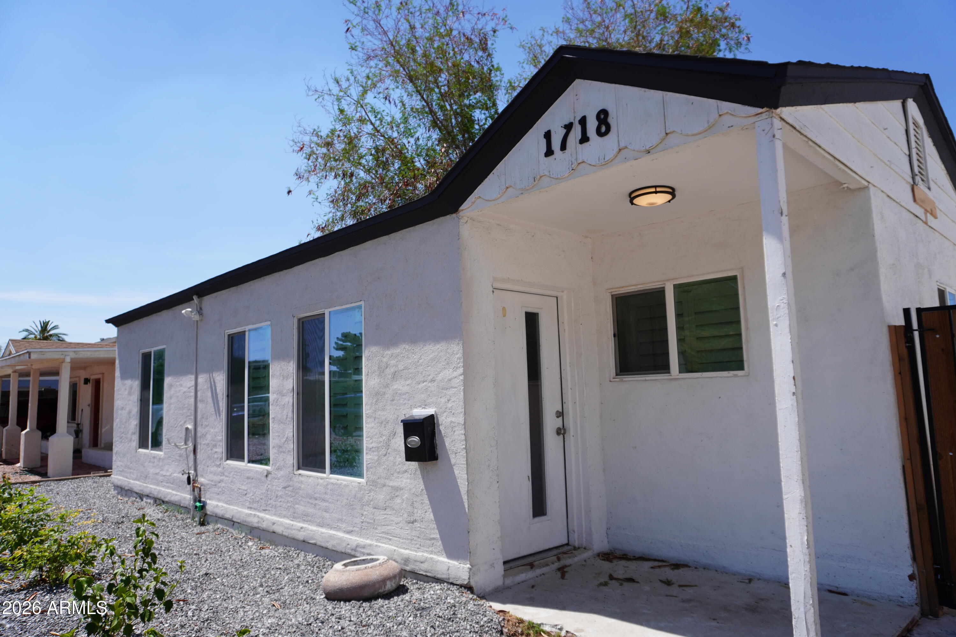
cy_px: 318
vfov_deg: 53.1
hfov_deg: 73.7
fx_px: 637
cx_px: 478
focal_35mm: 24
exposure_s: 1/800
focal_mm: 16
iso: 100
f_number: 5
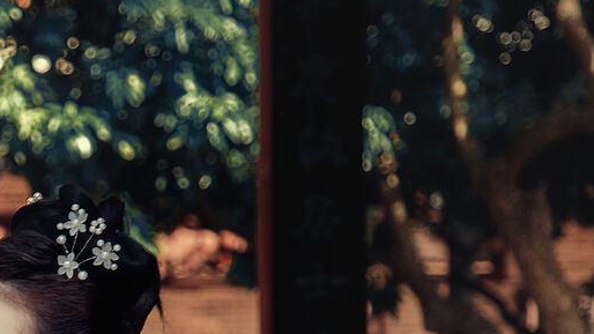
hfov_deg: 7.5
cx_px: -22
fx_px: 4504
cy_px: 433
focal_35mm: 286
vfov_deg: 4.2
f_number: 4
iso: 100
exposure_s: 1/125
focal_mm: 78
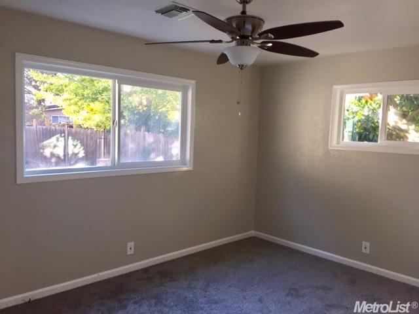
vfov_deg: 48.2
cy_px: 157
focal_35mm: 29
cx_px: 210
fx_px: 351
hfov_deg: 61.7
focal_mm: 4.15
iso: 40
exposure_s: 1/30
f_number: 2.2
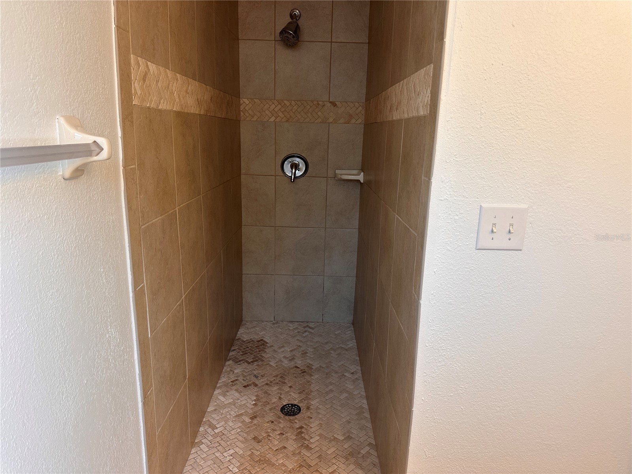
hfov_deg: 71.6
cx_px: 316
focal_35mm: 24
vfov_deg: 56.8
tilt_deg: -12.5
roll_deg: -1.8
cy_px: 237
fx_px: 438
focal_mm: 6.86
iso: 160
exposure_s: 1/120
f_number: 1.78
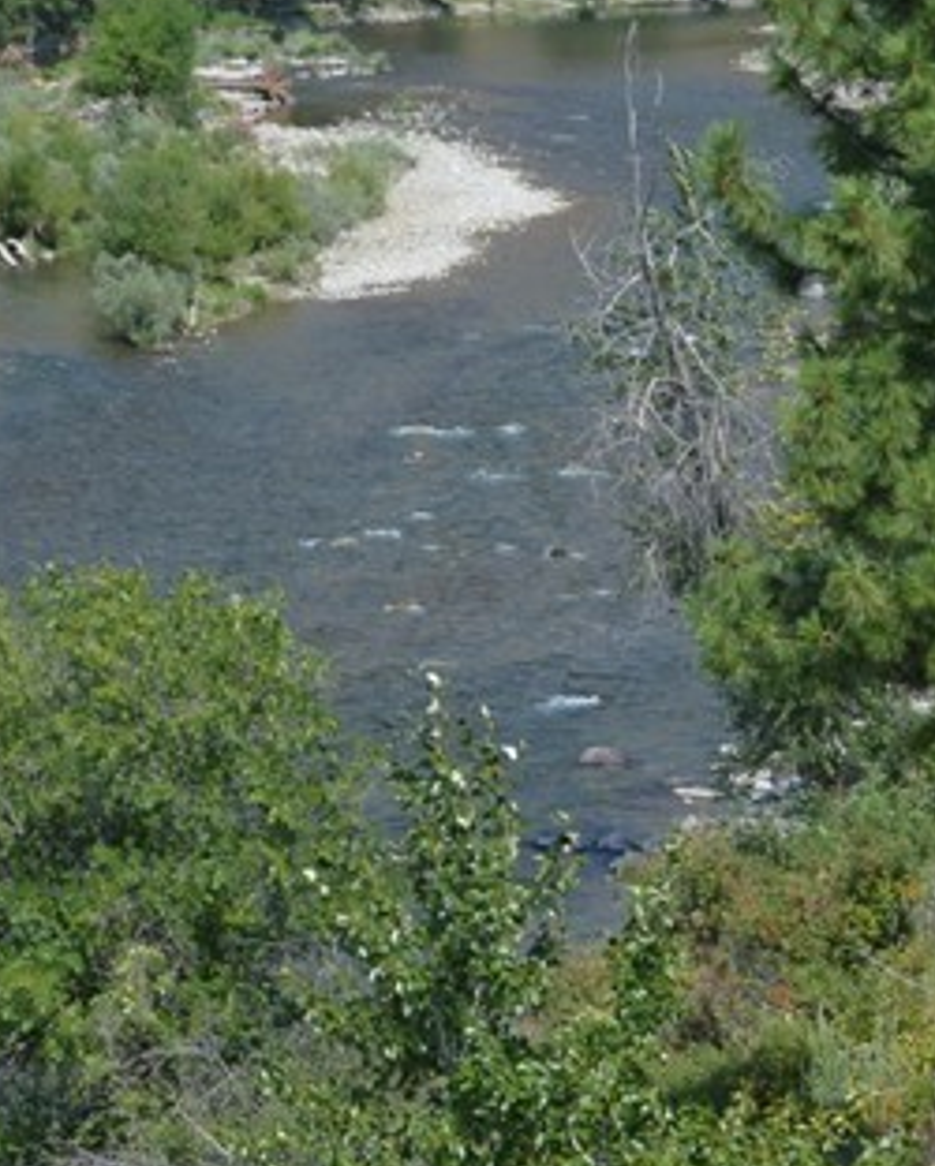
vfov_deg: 14.0
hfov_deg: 11.0
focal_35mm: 137
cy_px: 333
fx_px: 4734
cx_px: -290
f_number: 8
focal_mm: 28
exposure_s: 1/250
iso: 100
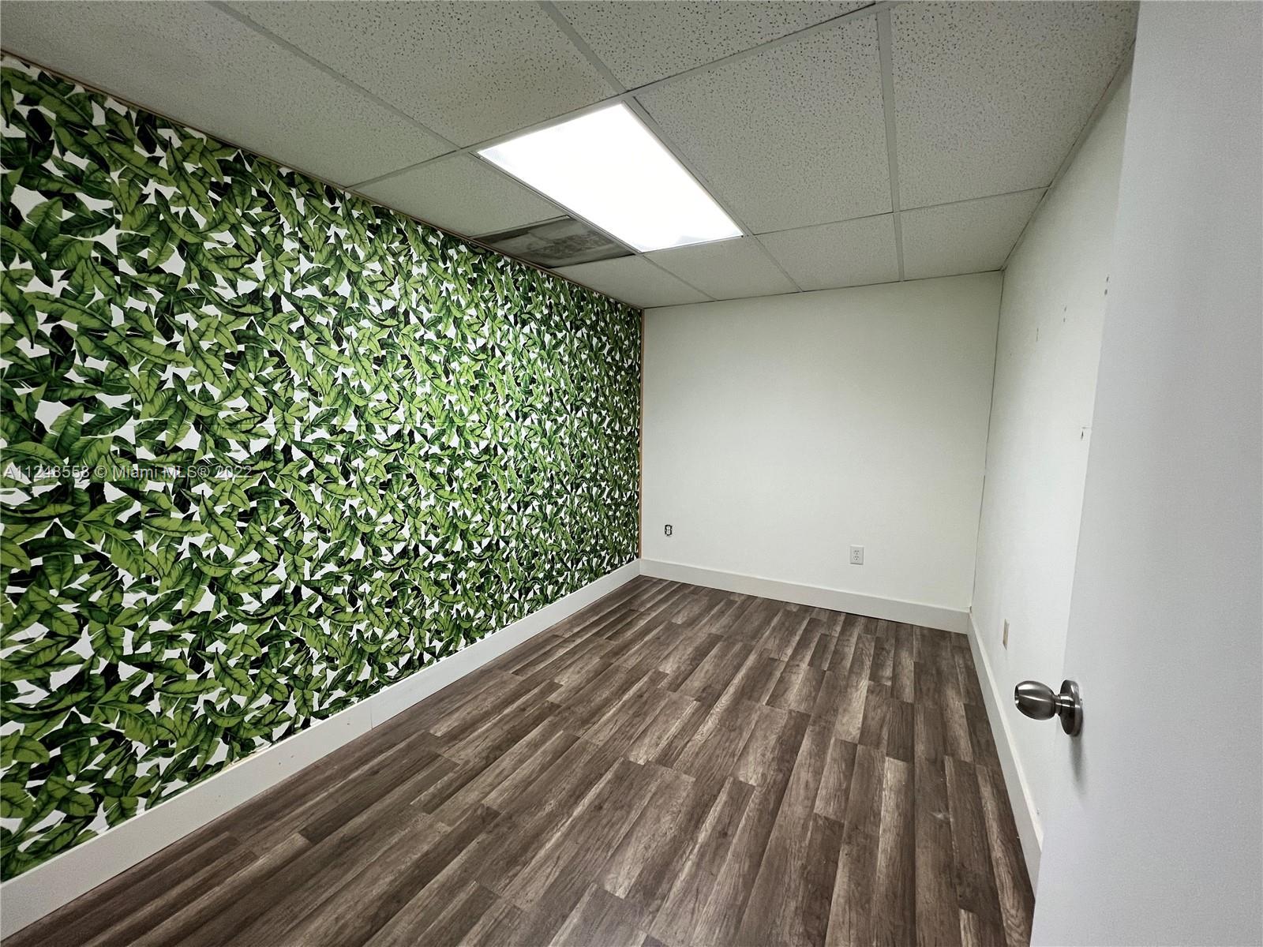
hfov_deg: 106.2
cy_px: 474
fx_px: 474
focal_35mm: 13
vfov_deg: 89.9
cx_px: 632
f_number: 1.8
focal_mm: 1.57
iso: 160
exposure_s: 1/60
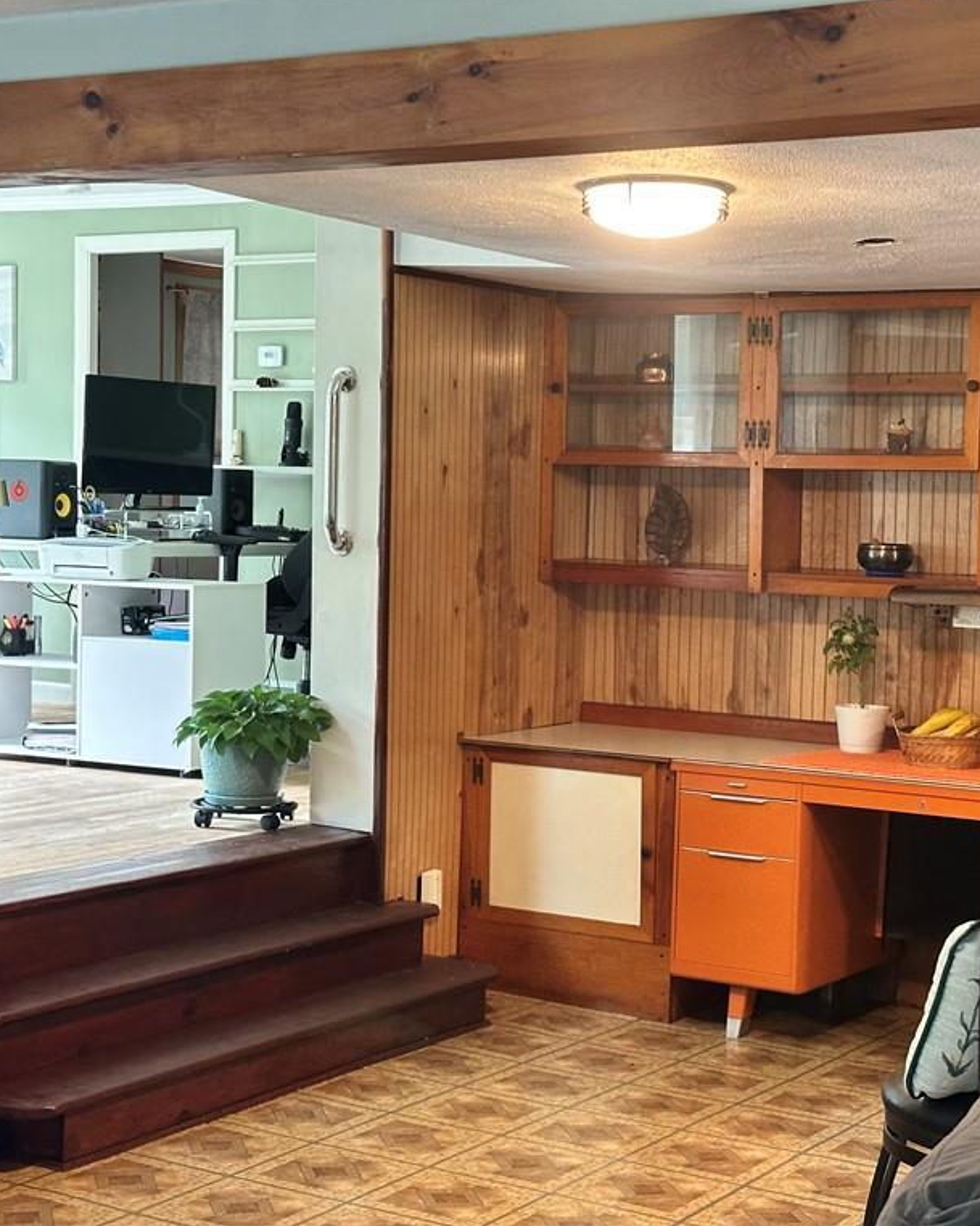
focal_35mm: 63
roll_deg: -1.5
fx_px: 2285
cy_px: 610
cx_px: 505
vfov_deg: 30.0
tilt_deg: -2.2
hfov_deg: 24.2
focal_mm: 6.86
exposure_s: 1/40
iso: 200
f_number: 1.78
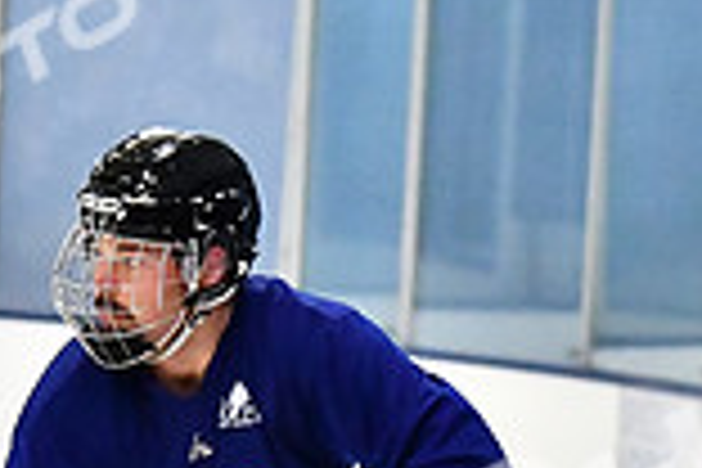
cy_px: 745
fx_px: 11114
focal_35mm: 570
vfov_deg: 2.4
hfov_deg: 3.6
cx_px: 140
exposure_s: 1/1600
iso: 8000
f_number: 2.8
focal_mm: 102
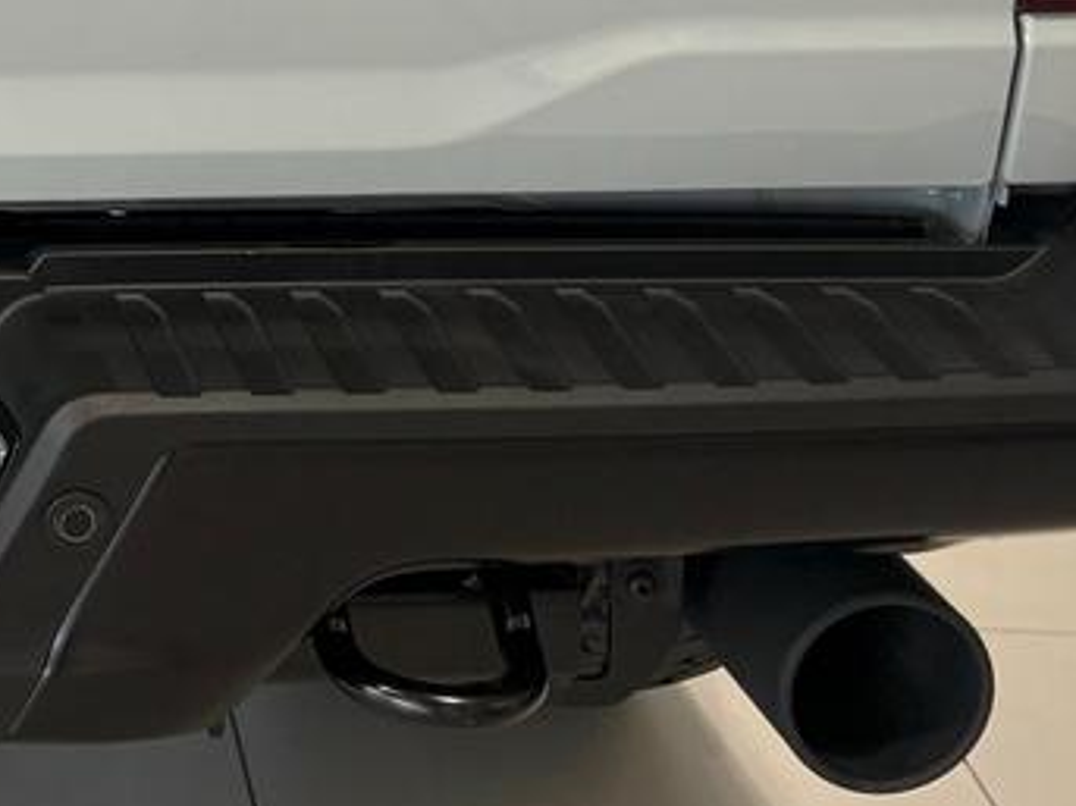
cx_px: -602
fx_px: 3014
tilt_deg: -8.2
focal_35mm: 97
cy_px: -577
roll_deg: +0.8
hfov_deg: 17.8
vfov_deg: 13.8
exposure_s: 1/240
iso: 80
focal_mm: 5.96
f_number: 1.6
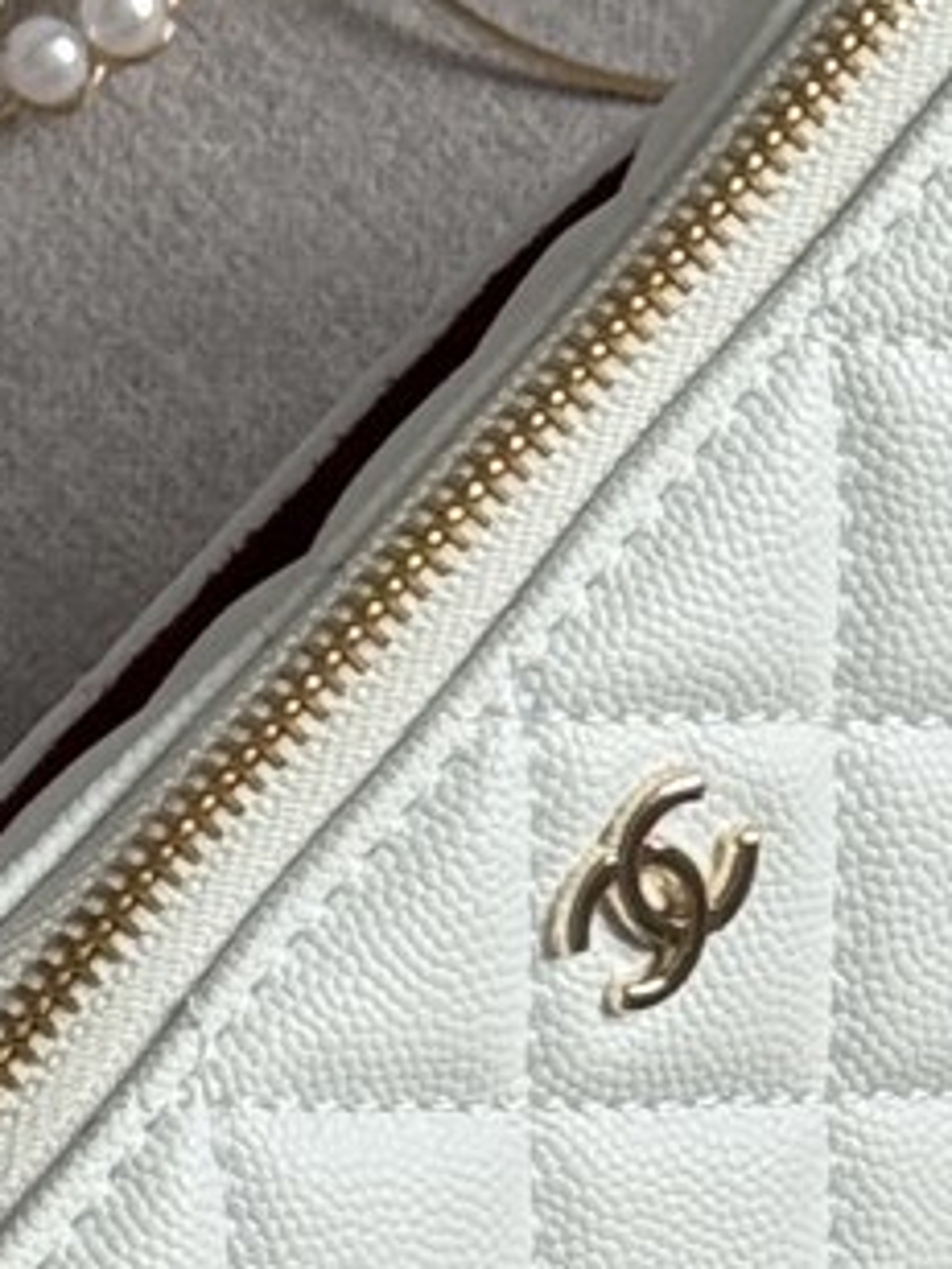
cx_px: 622
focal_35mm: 312
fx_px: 11441
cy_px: 1145
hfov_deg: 4.8
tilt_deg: -64.4
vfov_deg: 6.3
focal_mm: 6.76
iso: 125
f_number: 1.78
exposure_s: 1/60
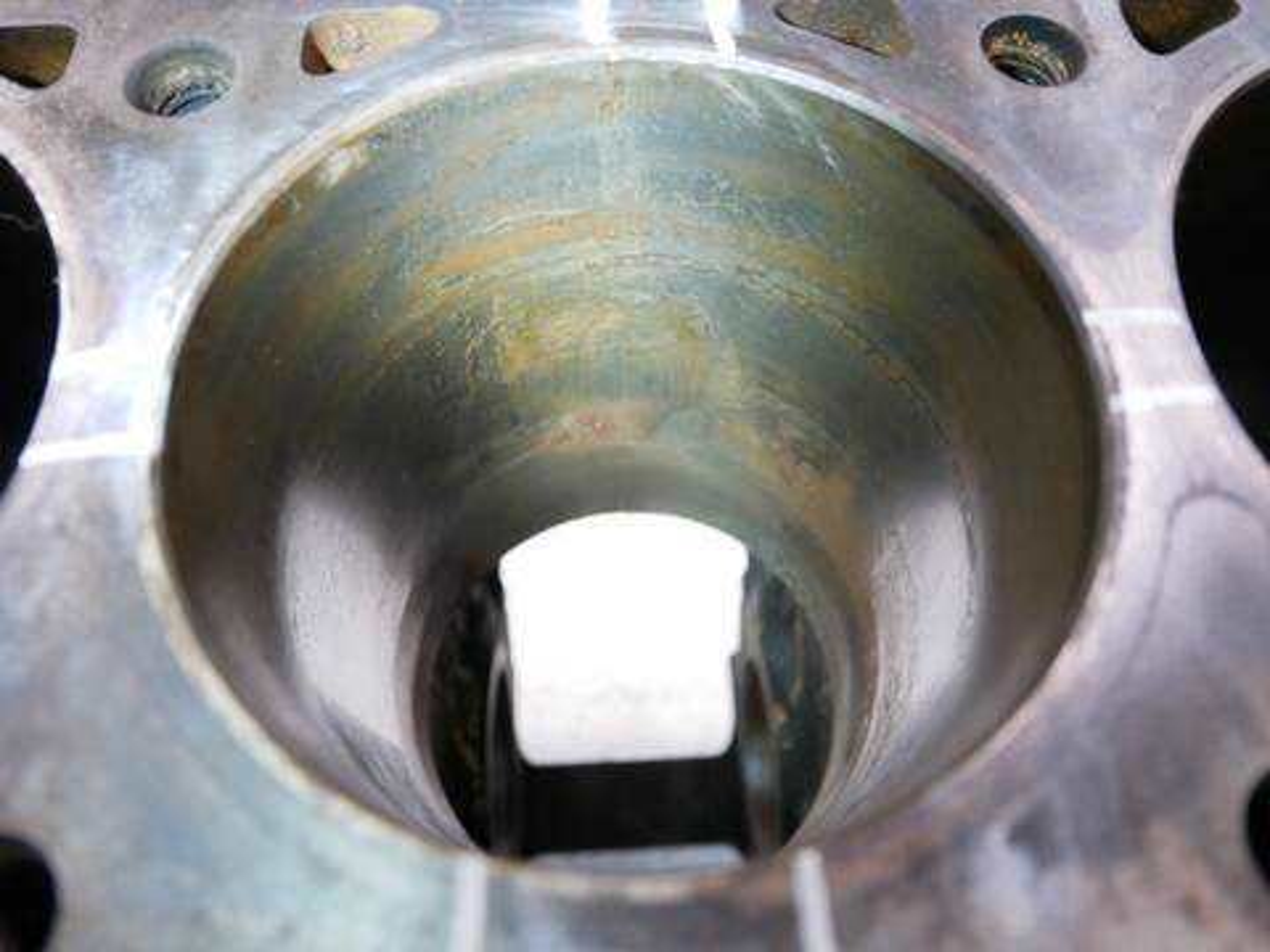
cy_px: 476
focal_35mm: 24
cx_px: 635
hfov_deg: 71.6
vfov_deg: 56.8
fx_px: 881
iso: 1250
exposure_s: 1/60
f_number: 3.5
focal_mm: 12
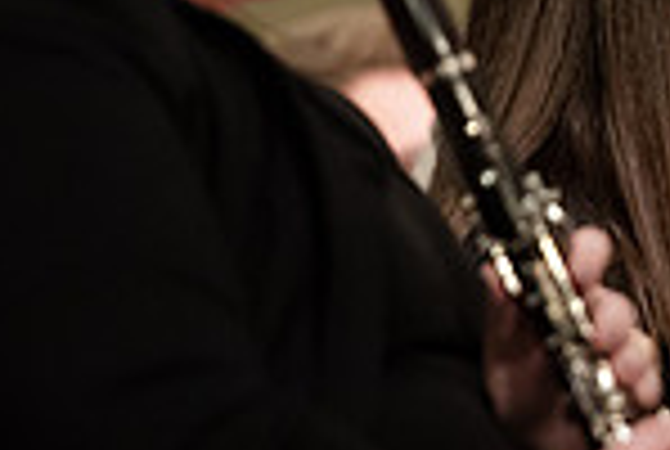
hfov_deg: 3.1
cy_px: 313
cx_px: 809
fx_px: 12308
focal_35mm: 660
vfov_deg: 2.1
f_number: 3.2
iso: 3200
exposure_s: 1/200
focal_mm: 170
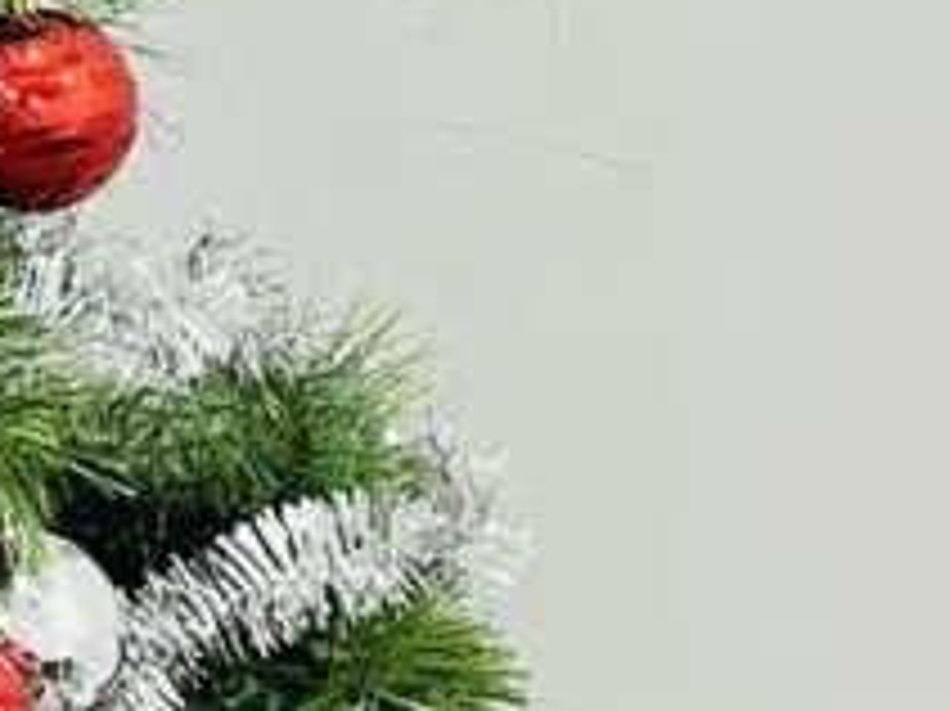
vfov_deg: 18.6
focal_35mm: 79
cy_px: 261
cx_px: -464
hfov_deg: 21.0
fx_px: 2167
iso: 125
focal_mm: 4.2
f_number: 1.6
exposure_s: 1/50
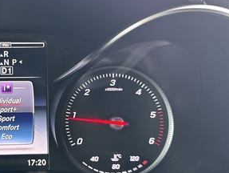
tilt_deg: -11.1
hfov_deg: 33.8
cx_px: 14
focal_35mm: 53
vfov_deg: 27.6
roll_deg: +0.3
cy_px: 78
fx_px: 351
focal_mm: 6.76
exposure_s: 1/54
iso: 400
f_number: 1.78
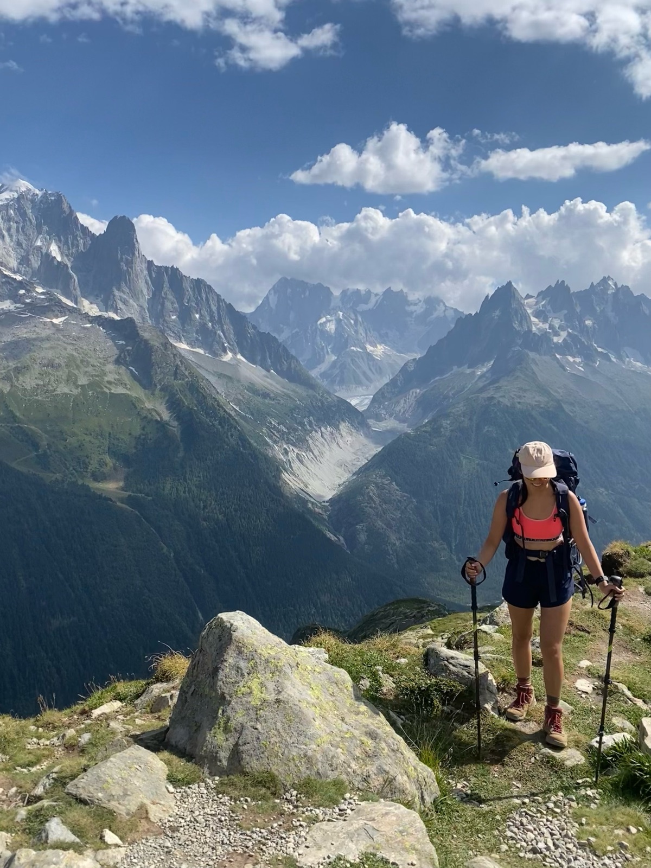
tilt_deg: +1.4
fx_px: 652
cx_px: 326
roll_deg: -0.5
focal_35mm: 26
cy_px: 434
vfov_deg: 67.3
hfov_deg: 53.1
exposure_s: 1/4274
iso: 32
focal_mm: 4.25
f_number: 1.8
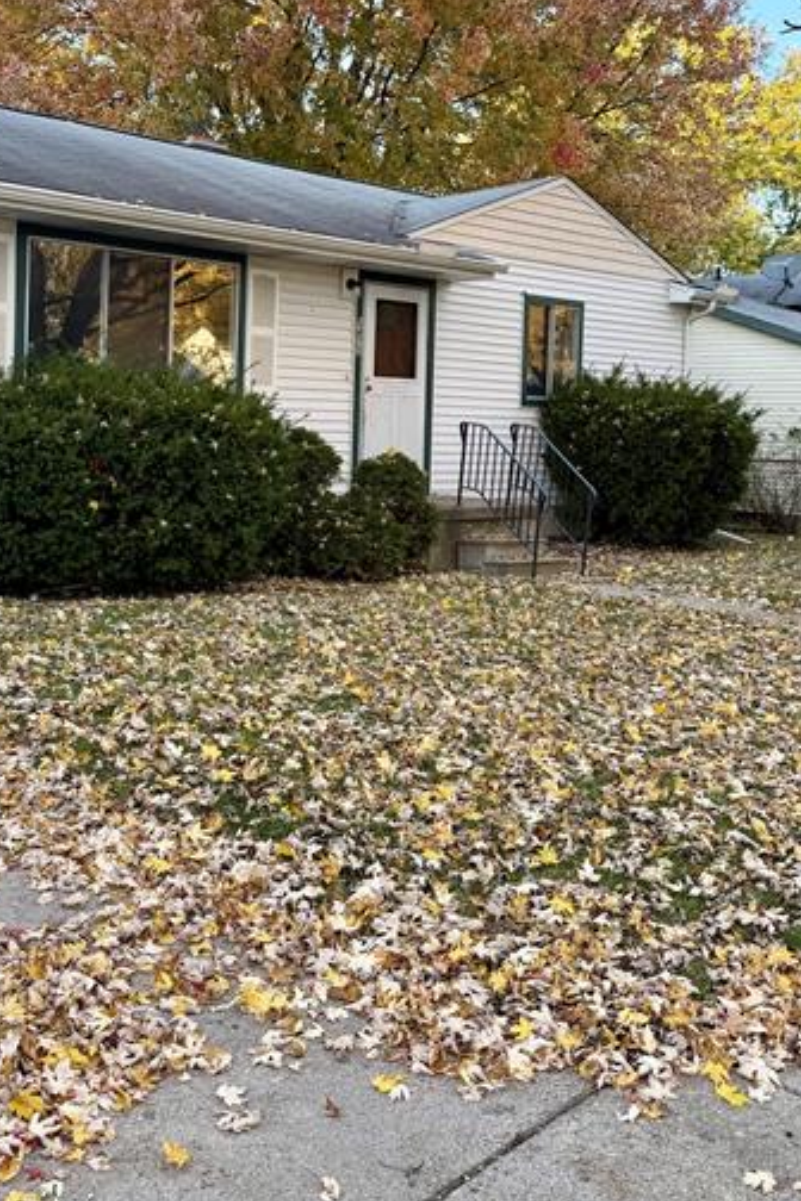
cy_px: 446
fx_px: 1268
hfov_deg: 35.0
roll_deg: -1.4
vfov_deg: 50.2
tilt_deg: -0.8
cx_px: 384
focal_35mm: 38
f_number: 1.78
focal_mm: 6.76
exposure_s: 1/341
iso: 100
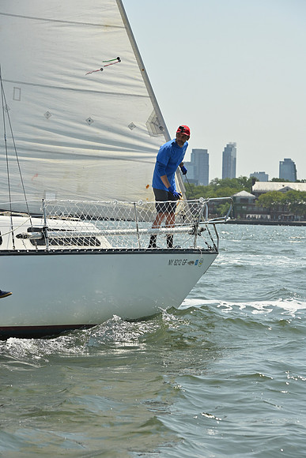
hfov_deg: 10.2
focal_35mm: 135
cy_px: 229
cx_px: 153
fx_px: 1720
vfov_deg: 15.2
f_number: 9
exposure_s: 1/1250
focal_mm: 135
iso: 320
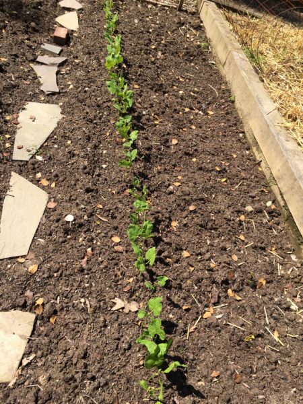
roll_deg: -21.5
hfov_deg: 48.2
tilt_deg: -43.9
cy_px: 202
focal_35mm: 29
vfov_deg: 61.7
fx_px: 338
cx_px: 152
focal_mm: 4.15
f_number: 2.2
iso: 32
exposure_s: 1/1368
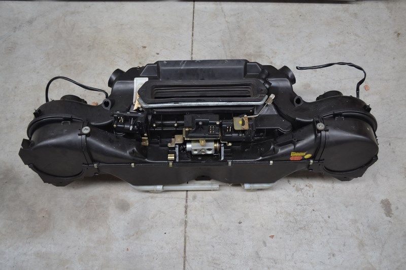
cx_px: 203
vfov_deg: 36.9
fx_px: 406
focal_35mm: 36
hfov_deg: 53.1
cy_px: 135
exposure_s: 1/20
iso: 400
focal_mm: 24
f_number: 4
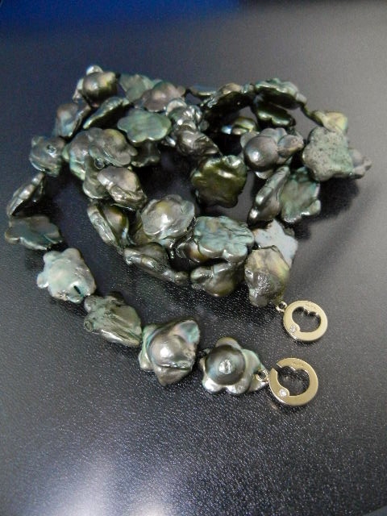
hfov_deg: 46.8
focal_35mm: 30
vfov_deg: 60.0
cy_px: 258
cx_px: 194
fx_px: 447
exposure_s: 1/30
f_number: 7
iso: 800
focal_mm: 5.4
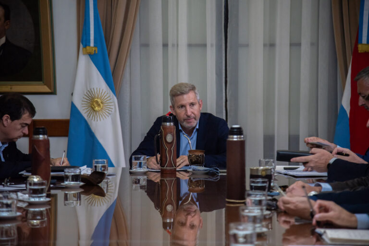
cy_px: 123
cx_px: 184
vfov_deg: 11.4
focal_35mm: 120
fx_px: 1231
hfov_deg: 17.1
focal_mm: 120
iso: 1250
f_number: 4
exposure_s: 1/250
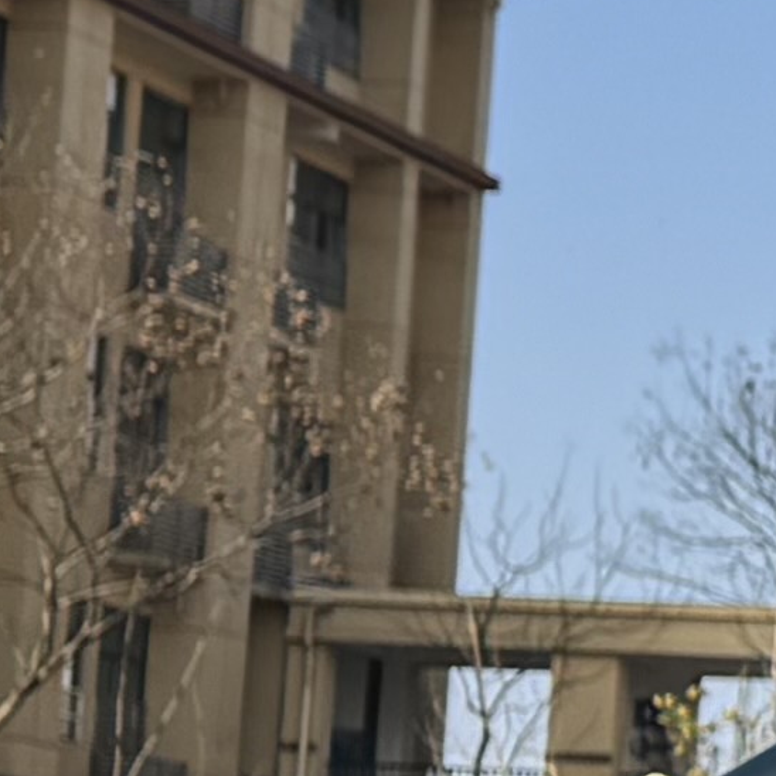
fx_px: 5605
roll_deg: -2.1
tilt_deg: +4.5
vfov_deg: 7.9
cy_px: 735
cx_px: 2246
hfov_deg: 7.1
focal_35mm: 221
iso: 80
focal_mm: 6.76
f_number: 1.78
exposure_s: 1/3096
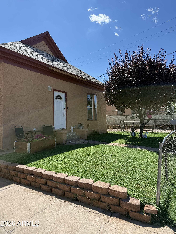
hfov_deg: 56.8
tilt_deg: +1.7
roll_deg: +0.5
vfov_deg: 71.6
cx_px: 88
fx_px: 163
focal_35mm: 24
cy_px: 117
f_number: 1.78
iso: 80
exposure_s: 1/3425
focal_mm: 6.76
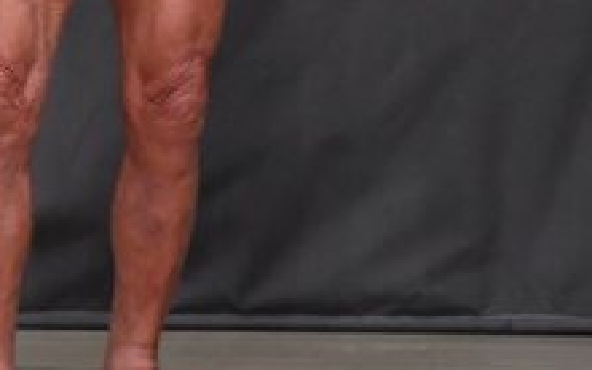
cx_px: 478
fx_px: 14710
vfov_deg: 1.4
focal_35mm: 912
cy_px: -107
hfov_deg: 2.3
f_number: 5.6
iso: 5000
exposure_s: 1/400
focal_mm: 170
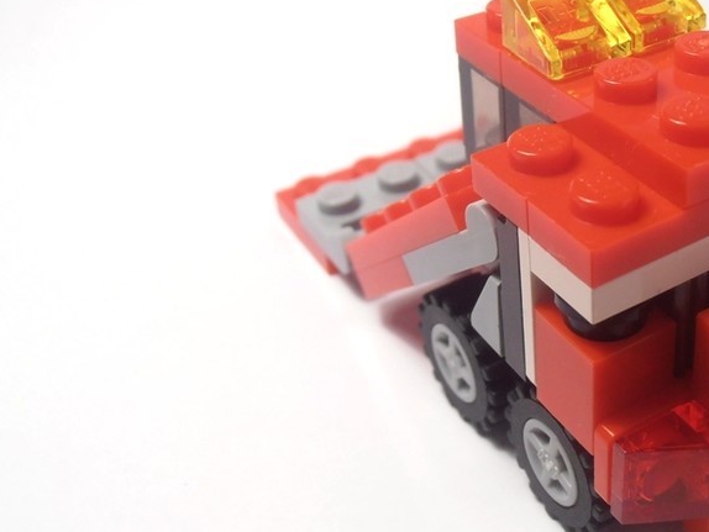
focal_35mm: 58
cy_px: 222
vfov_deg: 25.2
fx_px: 1188
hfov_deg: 32.5
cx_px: 548
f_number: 3.9
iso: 80
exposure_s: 1/60
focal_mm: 6.61
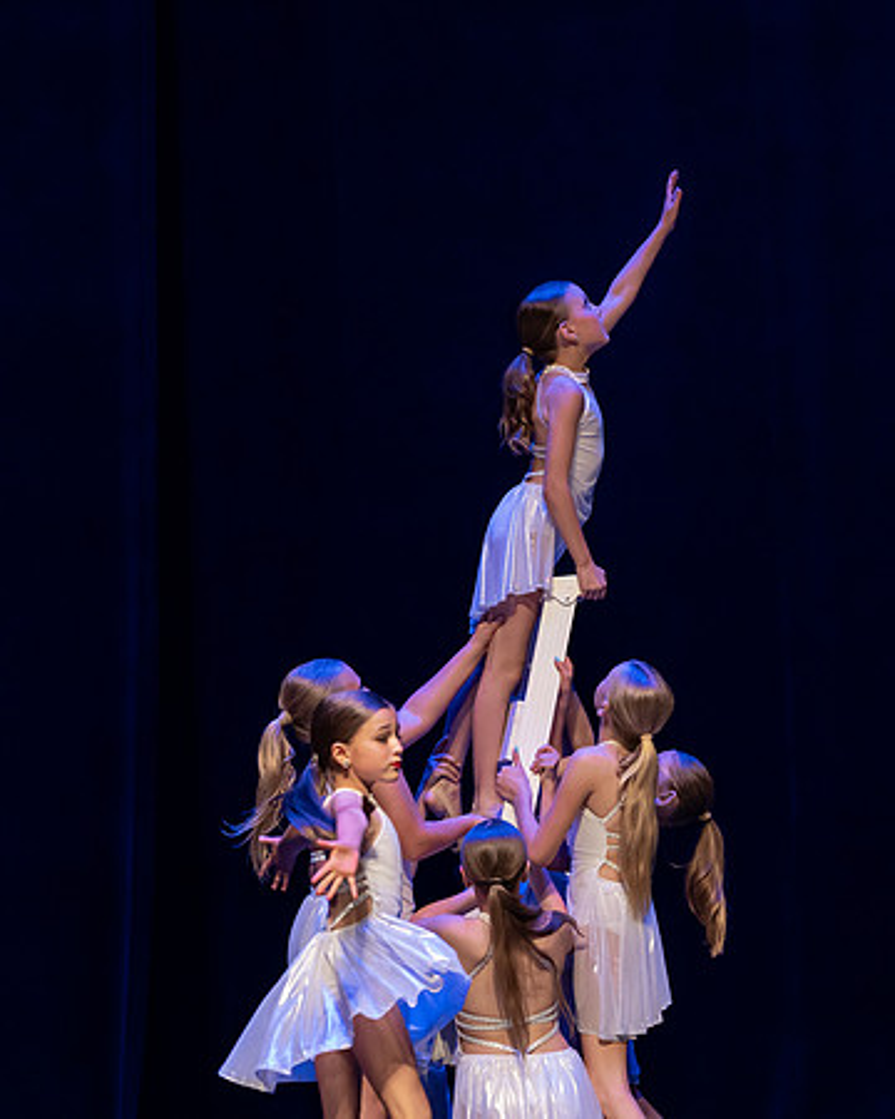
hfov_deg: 8.0
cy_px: 518
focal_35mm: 192
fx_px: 6368
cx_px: 580
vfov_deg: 10.0
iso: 3200
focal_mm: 102
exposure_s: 1/640
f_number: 2.8
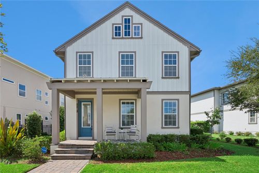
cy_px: 86
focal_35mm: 16
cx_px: 130
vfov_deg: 73.8
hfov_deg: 96.7
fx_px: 115
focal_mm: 16
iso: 100
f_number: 11
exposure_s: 1/125
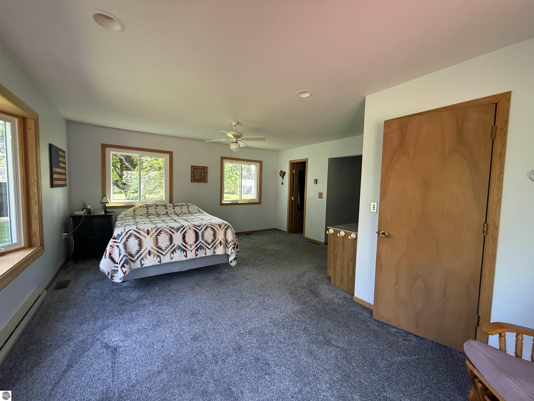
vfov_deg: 85.7
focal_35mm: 14
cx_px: 267
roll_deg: -1.6
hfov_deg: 102.1
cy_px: 200
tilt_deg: -2.4
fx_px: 216
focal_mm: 2.22
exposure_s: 1/99
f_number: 2.2
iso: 320
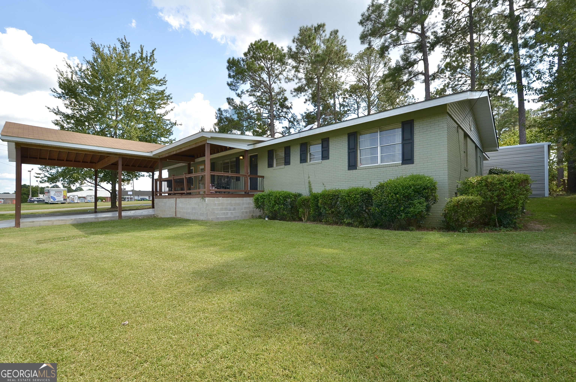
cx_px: 288
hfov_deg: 100.5
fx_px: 240
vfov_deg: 77.1
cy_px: 191
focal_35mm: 15
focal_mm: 10
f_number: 8
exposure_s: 1/200
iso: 200
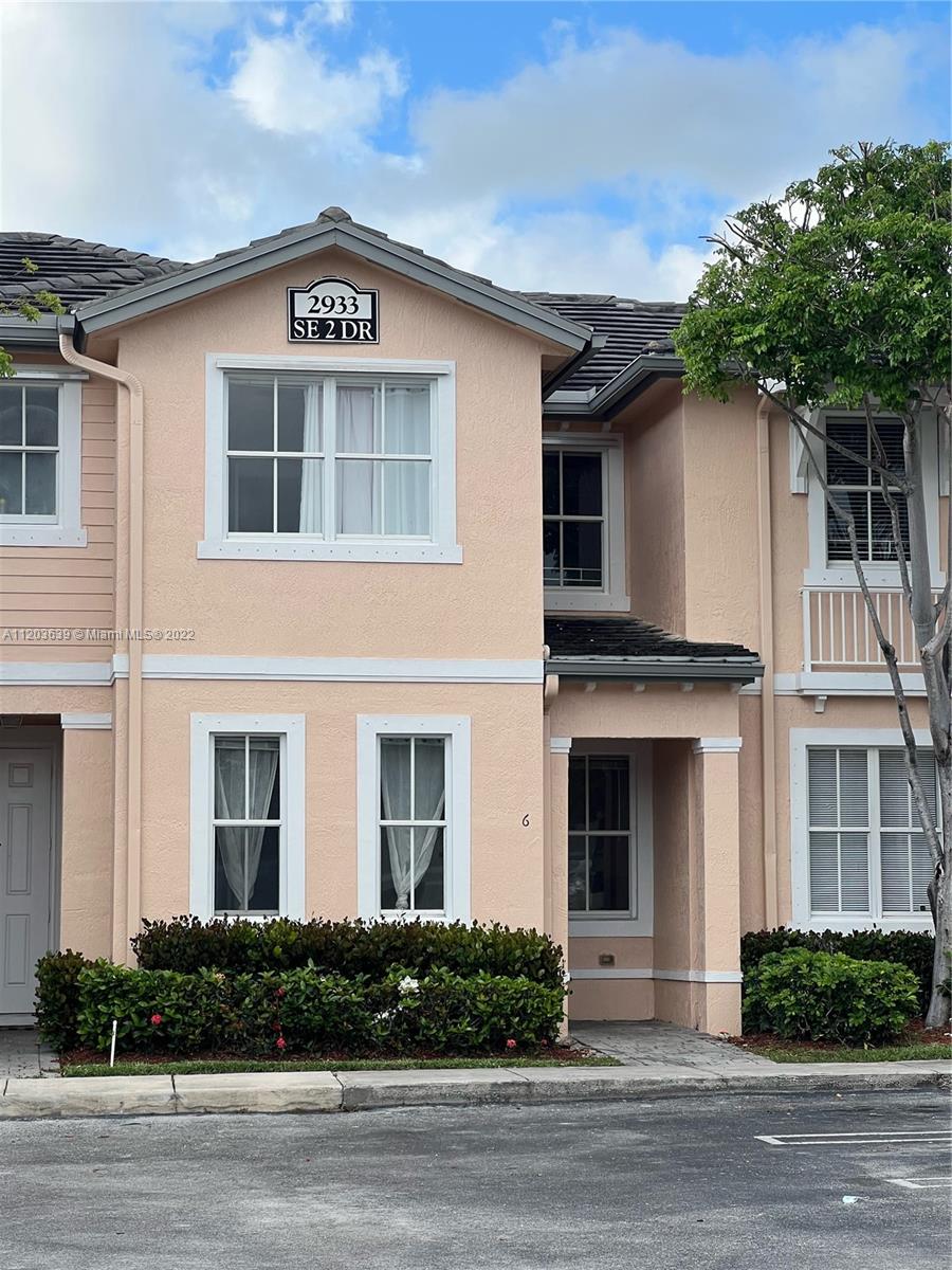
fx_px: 2824
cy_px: 635
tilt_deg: +6.2
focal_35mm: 77
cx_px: 476
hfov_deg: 19.1
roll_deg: -0.1
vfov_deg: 25.3
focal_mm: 9
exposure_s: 1/463
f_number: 2.8
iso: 32
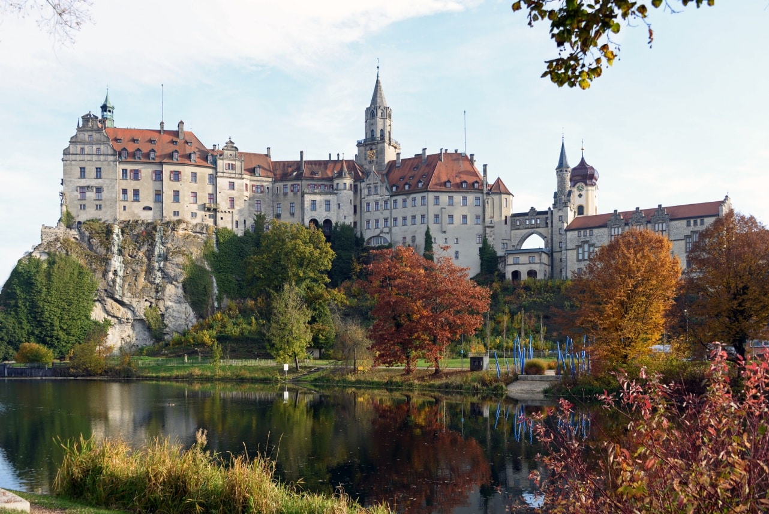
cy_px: 257
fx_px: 727
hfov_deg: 55.8
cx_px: 384
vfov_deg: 38.9
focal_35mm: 34
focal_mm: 34
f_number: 6.3
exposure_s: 1/200
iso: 200
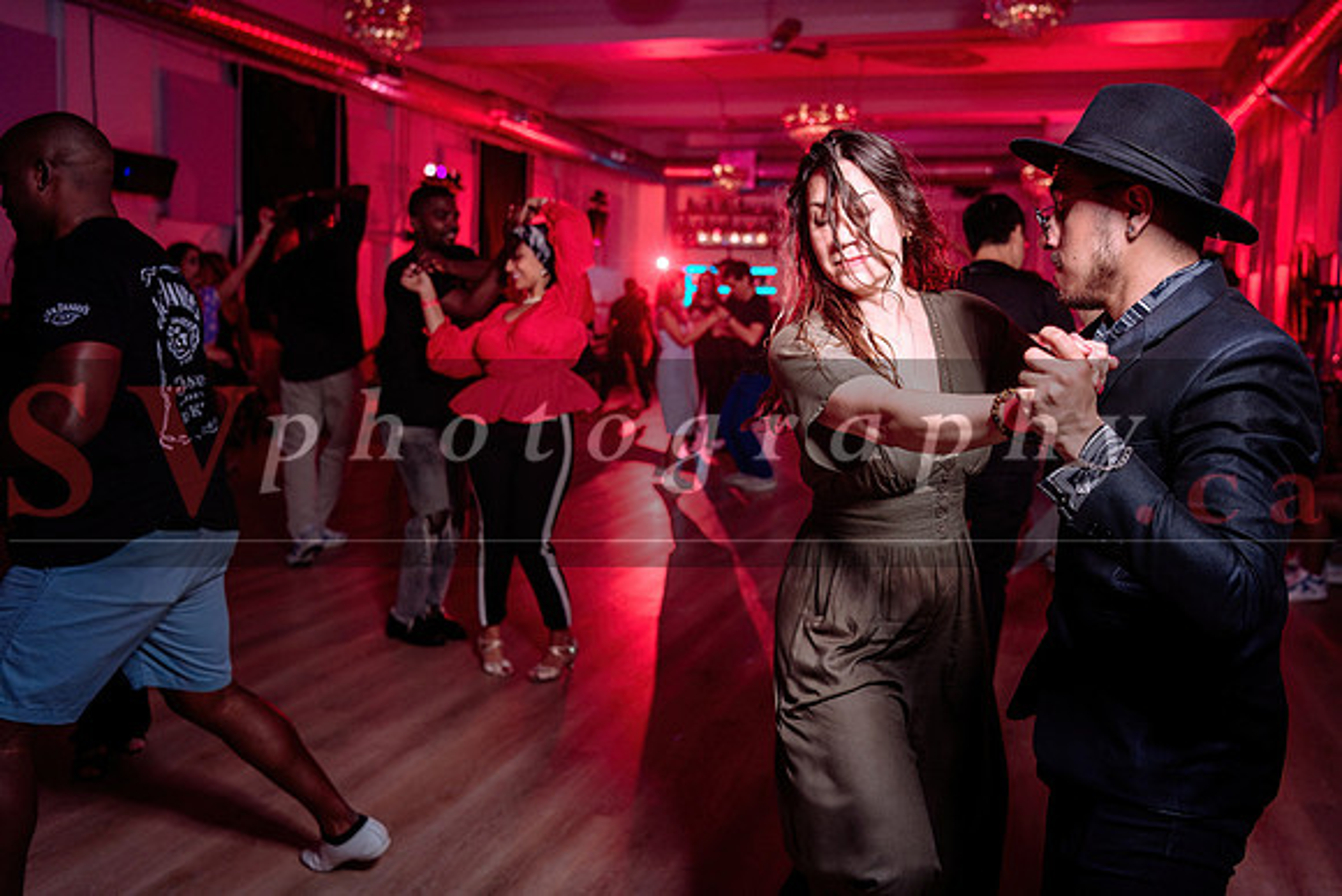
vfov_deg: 40.3
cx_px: 708
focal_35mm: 33
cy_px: 423
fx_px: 1219
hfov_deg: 57.6
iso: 800
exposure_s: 1/80
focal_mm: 31
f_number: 3.2
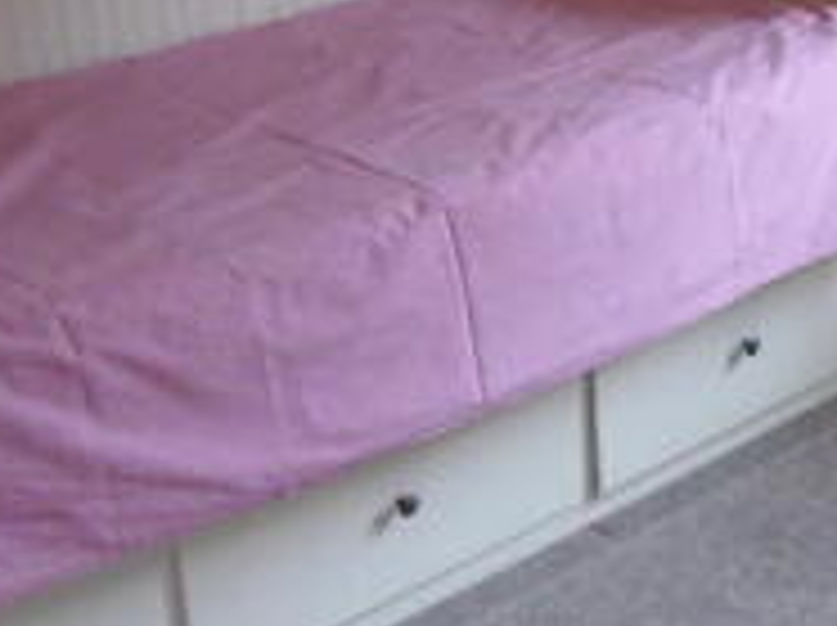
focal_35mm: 69
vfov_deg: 21.0
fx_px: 1666
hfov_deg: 26.0
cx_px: 929
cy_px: 115
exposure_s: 1/50
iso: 400
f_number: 3
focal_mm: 4
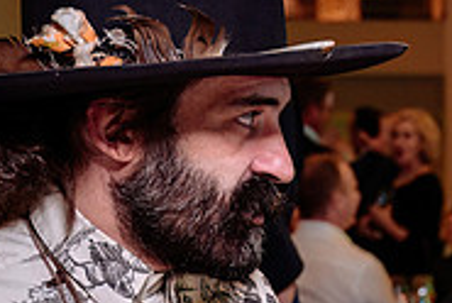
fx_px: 1911
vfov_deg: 9.0
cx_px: 664
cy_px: 309
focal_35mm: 152
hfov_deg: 12.8
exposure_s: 1/50
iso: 1000
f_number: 4
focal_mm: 41
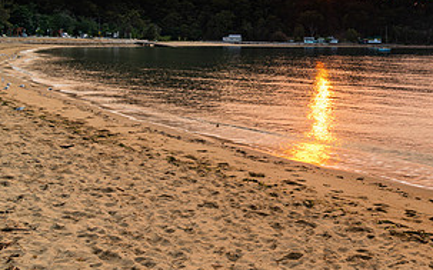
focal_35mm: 48
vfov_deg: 26.4
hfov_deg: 38.6
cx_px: 399
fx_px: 566
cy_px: 64
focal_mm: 24
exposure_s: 1/5
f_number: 10
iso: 31
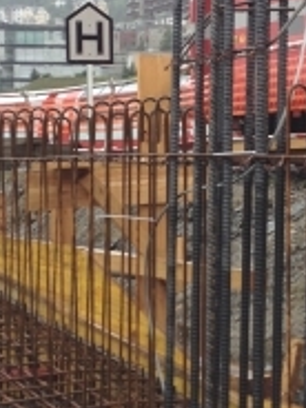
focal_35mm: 114
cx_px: 204
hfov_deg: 13.0
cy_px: 231
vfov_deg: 17.3
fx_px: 1344
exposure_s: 1/169
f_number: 2.4
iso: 50
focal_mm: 4.28
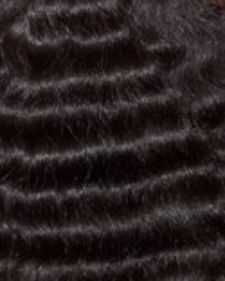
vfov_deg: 18.6
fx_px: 857
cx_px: -9
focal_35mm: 103
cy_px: 116
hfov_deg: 14.7
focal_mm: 5.9
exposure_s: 1/30
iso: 64
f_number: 3.3
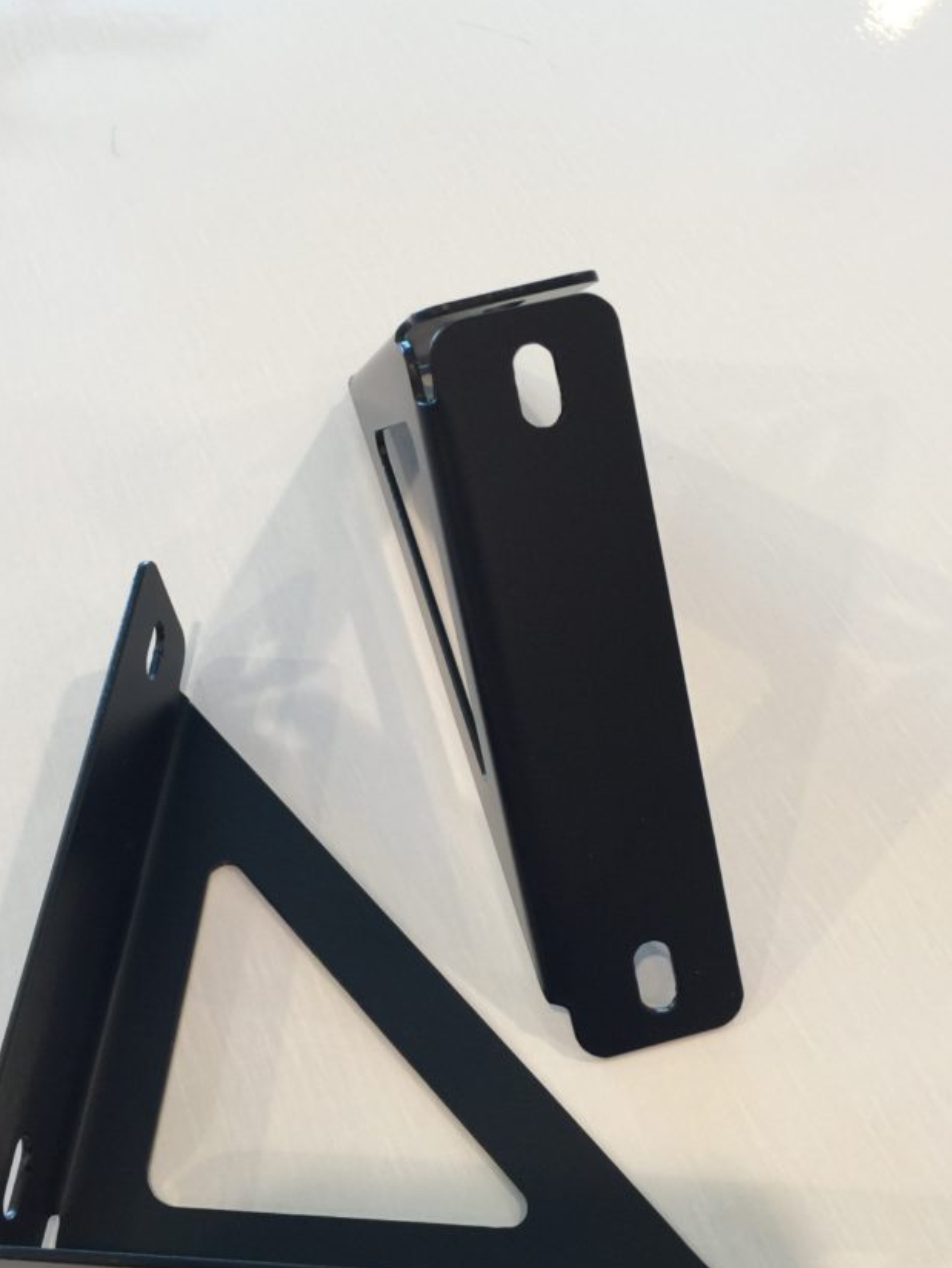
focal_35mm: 36
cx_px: 489
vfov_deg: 51.1
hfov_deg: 39.7
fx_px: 1320
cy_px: 732
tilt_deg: -56.0
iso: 50
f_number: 2.2
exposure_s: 1/30
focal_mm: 4.15
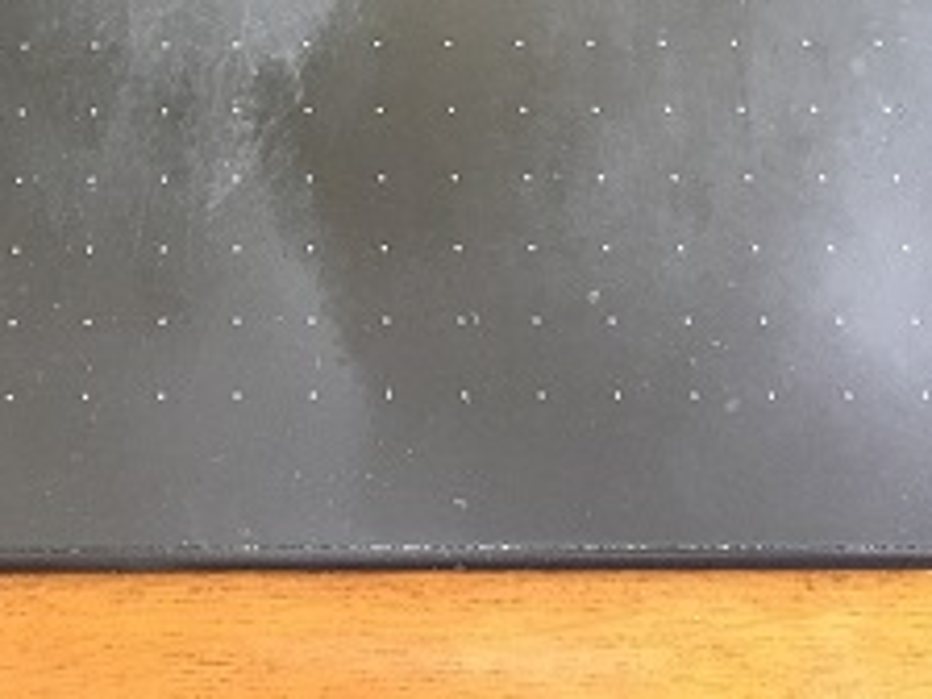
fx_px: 1831
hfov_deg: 28.2
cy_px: -75
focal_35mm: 68
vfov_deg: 20.6
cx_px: 256
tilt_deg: -67.5
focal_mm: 4.15
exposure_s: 1/15
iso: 400
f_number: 2.2
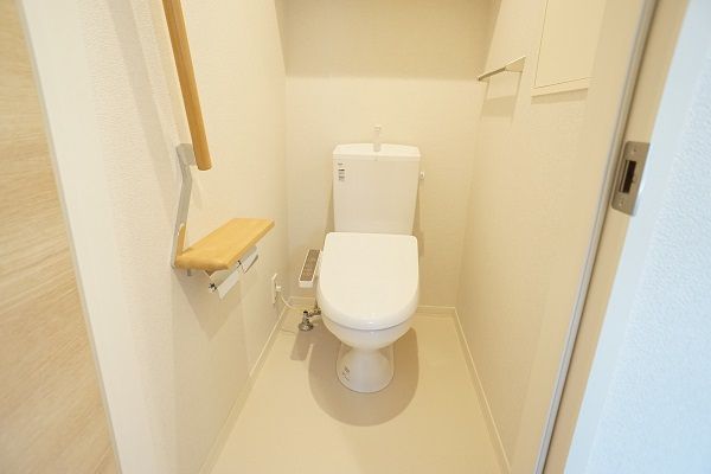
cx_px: 356
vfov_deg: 53.1
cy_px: 237
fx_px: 474
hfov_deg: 73.7
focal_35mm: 24
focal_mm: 16
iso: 1600
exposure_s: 1/60
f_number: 4
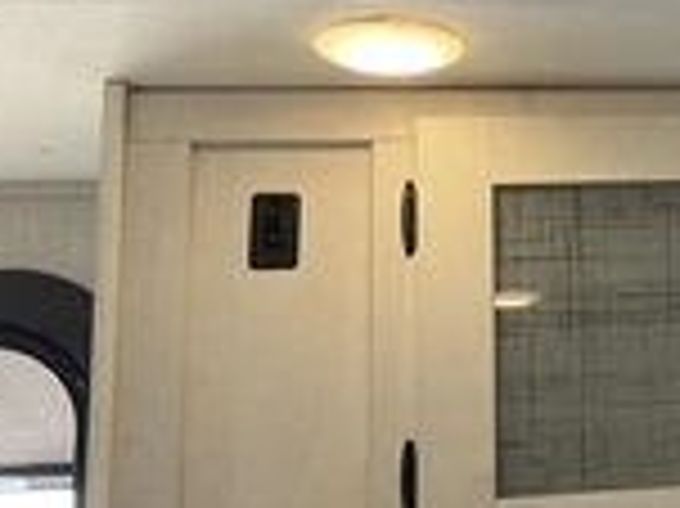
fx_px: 1511
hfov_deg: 22.8
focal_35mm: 77
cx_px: 869
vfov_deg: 19.1
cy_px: 198
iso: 32
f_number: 1.8
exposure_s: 1/122
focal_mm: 3
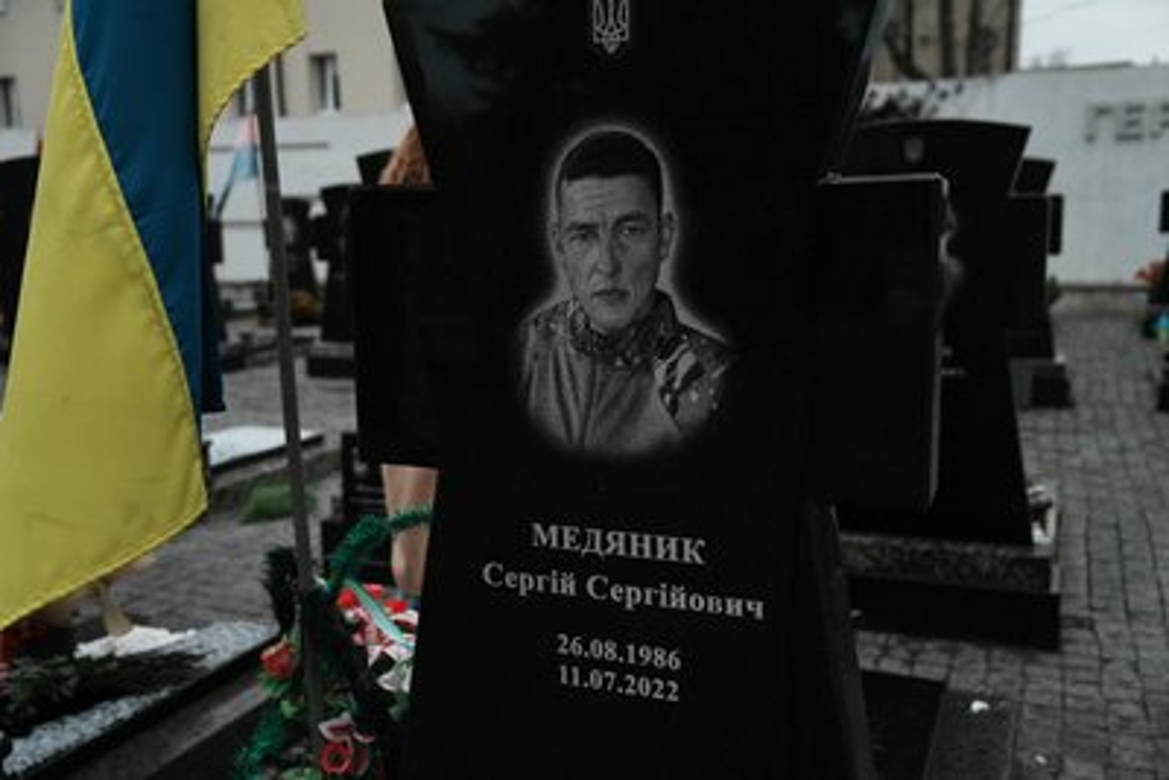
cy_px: 390
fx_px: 1137
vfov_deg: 37.9
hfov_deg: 54.4
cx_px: 584
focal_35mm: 35
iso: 1600
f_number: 3.2
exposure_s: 1/800
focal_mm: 35
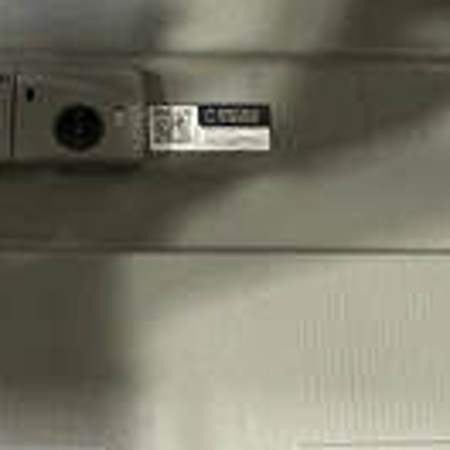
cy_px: 150
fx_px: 1103
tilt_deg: -65.8
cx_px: 188
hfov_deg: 23.0
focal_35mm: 75
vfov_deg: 23.0
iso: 500
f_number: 1.8
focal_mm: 3
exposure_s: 1/30
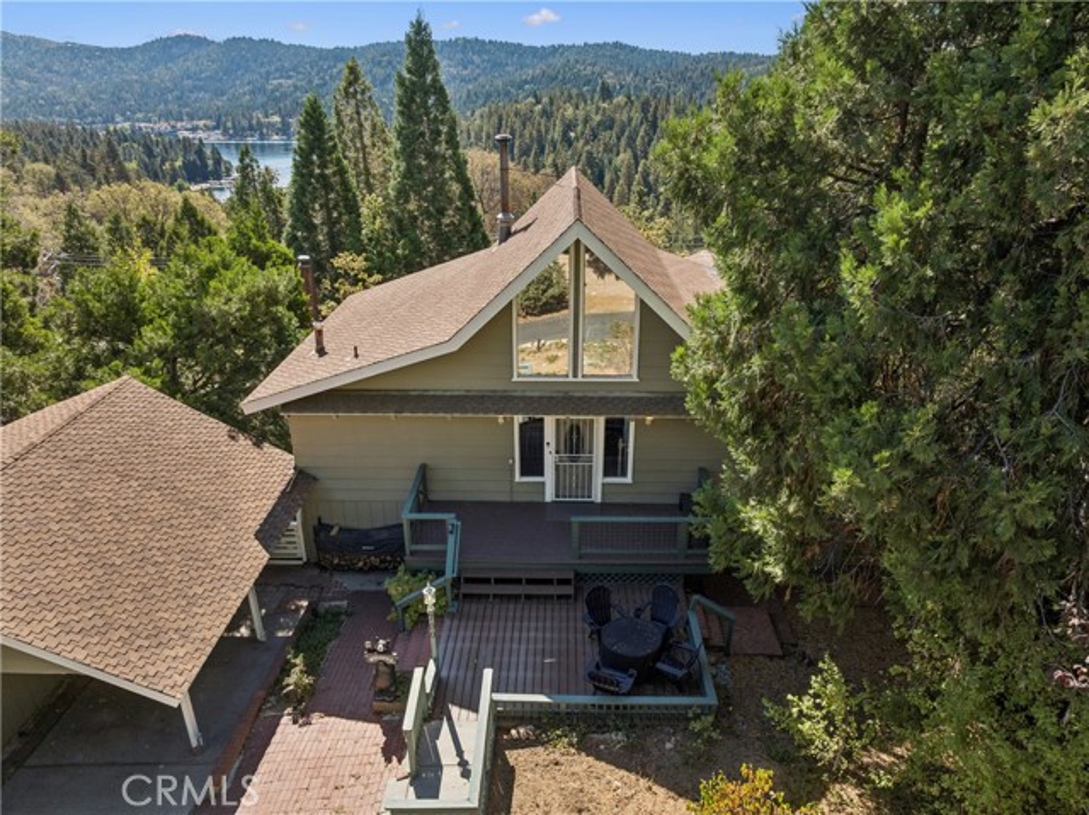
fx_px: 754
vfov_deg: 56.8
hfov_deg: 71.6
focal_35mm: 24
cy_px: 408
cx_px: 544
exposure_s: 1/40
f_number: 2.8
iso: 100
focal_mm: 12.3
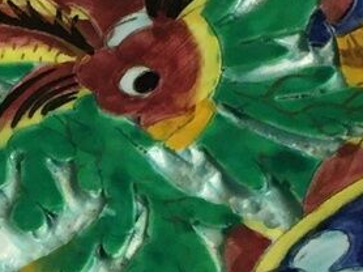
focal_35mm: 209
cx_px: -55
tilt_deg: -34.1
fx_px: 2190
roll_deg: -1.7
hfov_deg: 9.4
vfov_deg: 7.0
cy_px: 409
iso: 125
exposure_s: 1/33
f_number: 2.2
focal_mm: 4.15
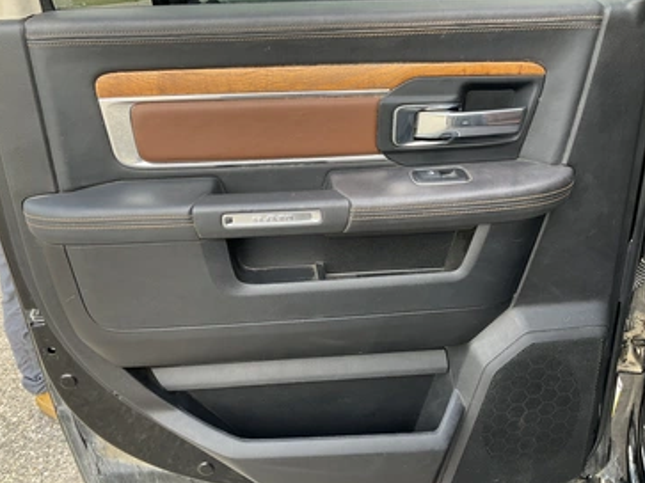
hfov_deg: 56.8
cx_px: 302
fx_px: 596
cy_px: 243
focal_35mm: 32
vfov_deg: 44.1
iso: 32
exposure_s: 1/122
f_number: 1.8
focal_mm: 3
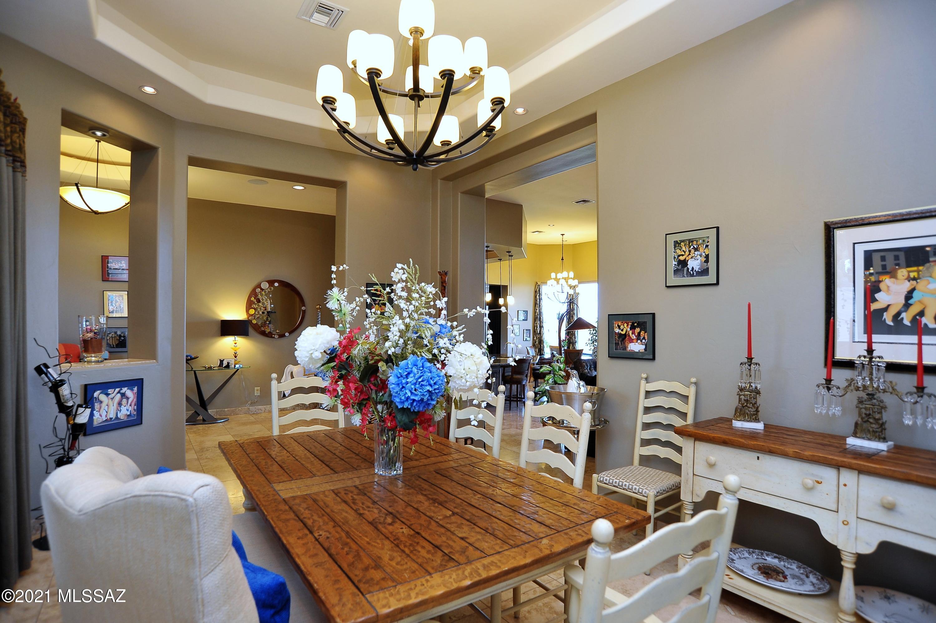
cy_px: 312
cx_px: 468
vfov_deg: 67.3
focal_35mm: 18
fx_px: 468
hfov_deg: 90.0
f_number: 5.6
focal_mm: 18
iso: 640
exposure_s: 1/30
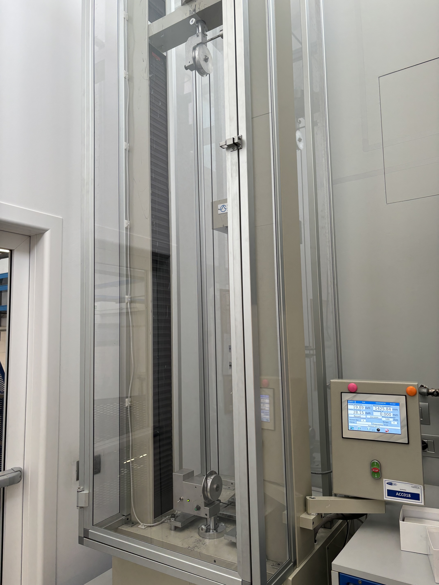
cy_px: 292
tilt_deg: +6.6
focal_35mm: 26
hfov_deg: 53.1
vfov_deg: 67.3
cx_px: 220
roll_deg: +2.8
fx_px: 440
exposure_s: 1/100
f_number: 1.6
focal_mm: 5.96
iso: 50
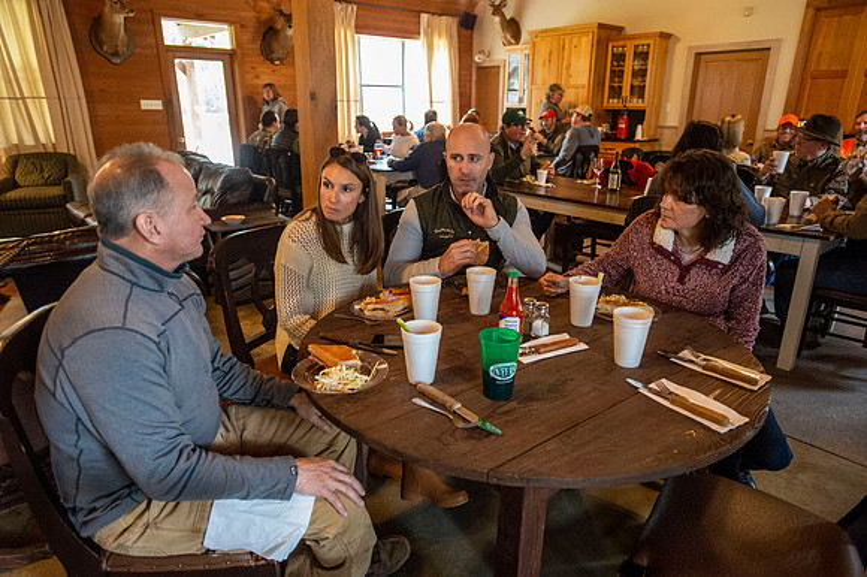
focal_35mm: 24
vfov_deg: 53.1
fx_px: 578
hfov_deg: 73.8
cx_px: 434
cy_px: 288
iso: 10000
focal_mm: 24
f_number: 2.8
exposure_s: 1/250
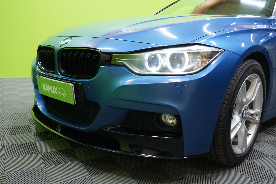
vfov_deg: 41.1
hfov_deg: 58.7
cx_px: 138
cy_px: 92
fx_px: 245
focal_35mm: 32
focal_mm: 32
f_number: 5.6
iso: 1250
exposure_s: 1/20
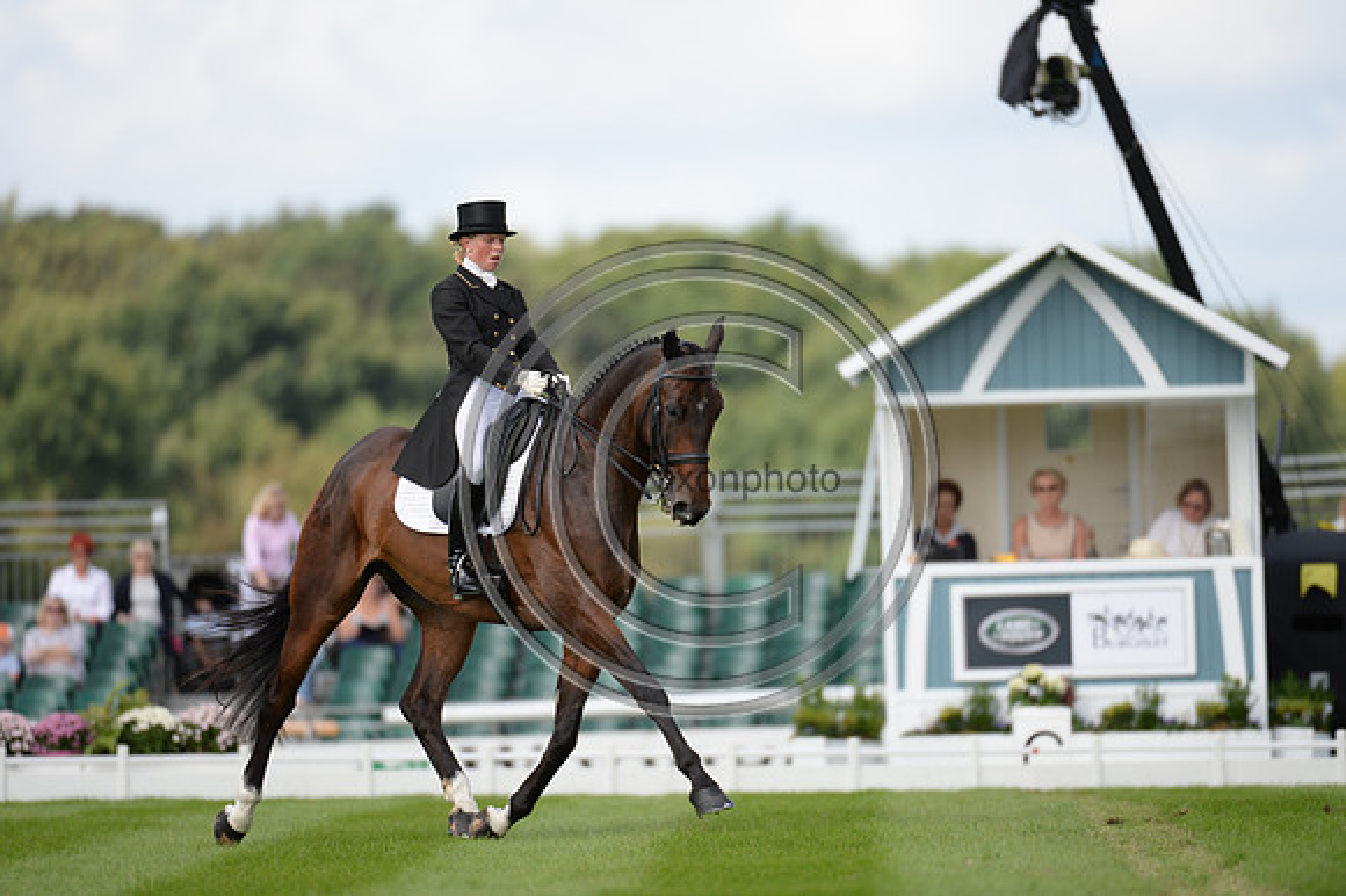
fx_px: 14946
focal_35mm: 400
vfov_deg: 3.4
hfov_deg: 5.2
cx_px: 673
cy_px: 448
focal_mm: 400
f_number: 4
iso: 250
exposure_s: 1/800
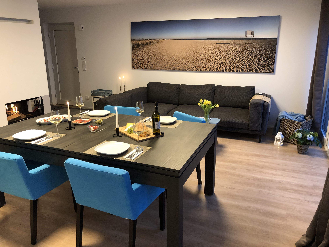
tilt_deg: -15.3
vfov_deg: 49.7
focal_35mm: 28
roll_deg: +0.5
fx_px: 266
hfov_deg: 63.4
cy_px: 124
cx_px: 164
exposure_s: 1/17
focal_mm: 3.99
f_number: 1.8
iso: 64
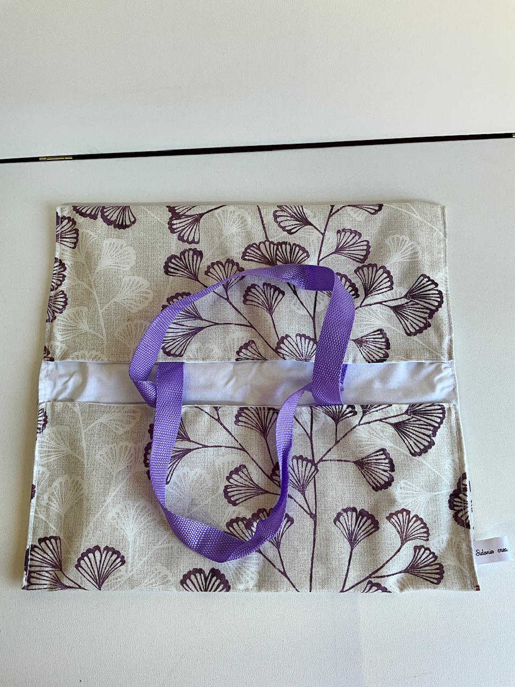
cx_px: 258
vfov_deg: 61.7
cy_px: 344
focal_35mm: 29
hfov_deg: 48.2
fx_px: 575
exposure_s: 1/100
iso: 20
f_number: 1.8
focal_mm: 3
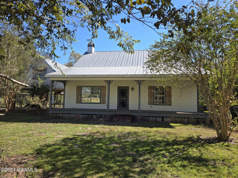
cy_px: 89
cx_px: 119
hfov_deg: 73.9
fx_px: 158
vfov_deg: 58.9
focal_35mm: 23
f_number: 1.8
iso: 25
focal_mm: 5.4
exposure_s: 1/892
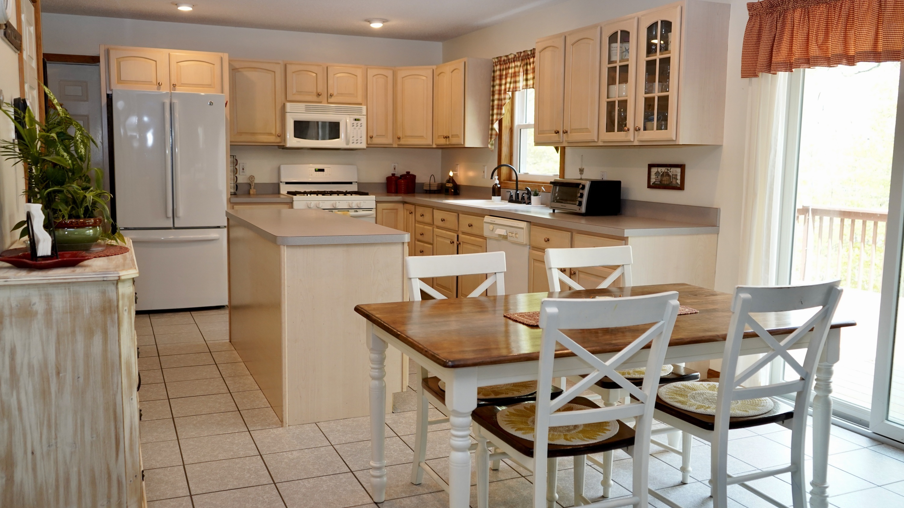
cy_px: 259
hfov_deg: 61.0
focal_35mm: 32
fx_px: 767
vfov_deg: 36.7
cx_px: 456
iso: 1000
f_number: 4
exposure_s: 1/160
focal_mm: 30
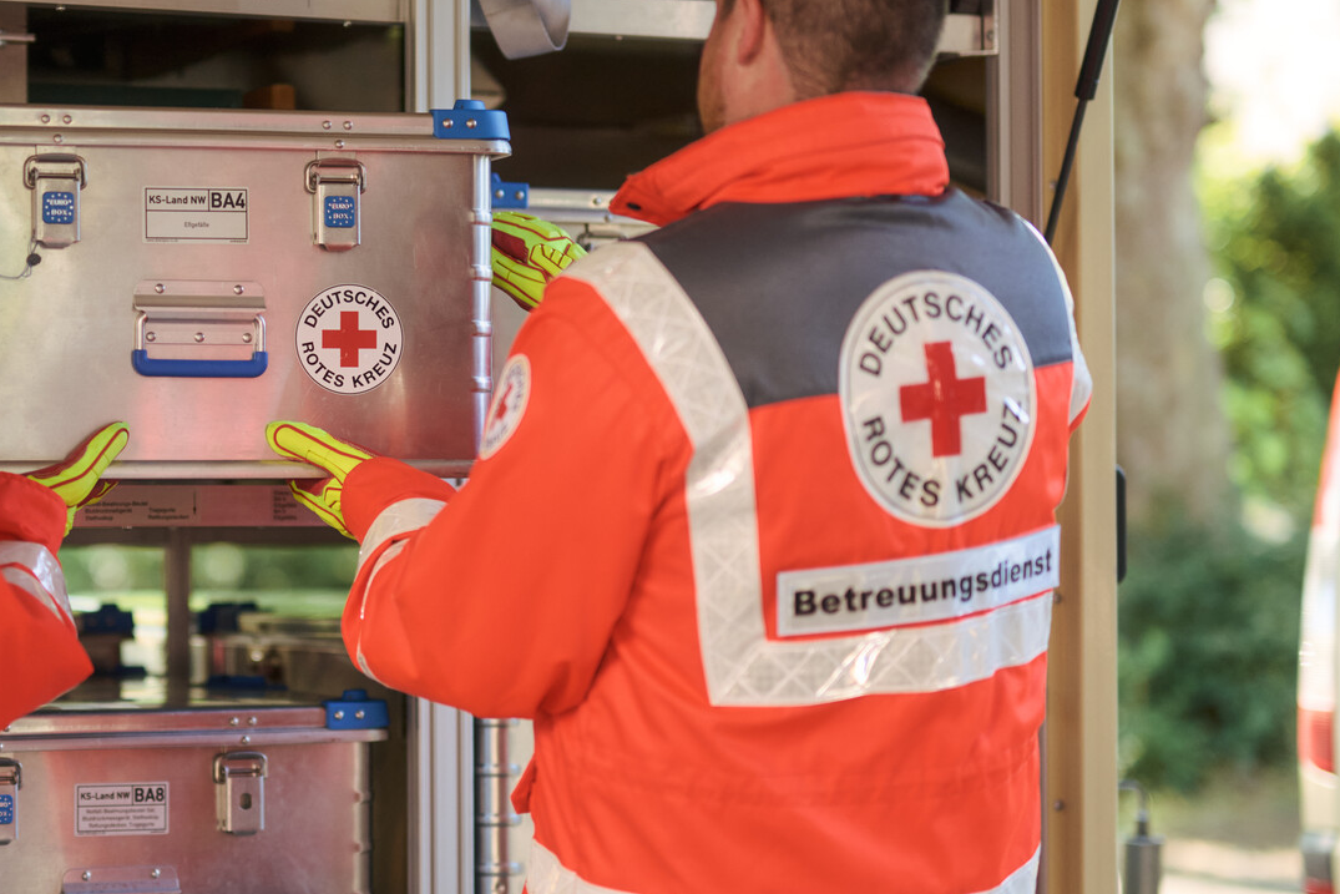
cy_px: 417
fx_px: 3462
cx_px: 361
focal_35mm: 93
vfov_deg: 14.7
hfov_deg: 21.7
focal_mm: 50
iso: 640
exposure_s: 1/1250
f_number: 1.2
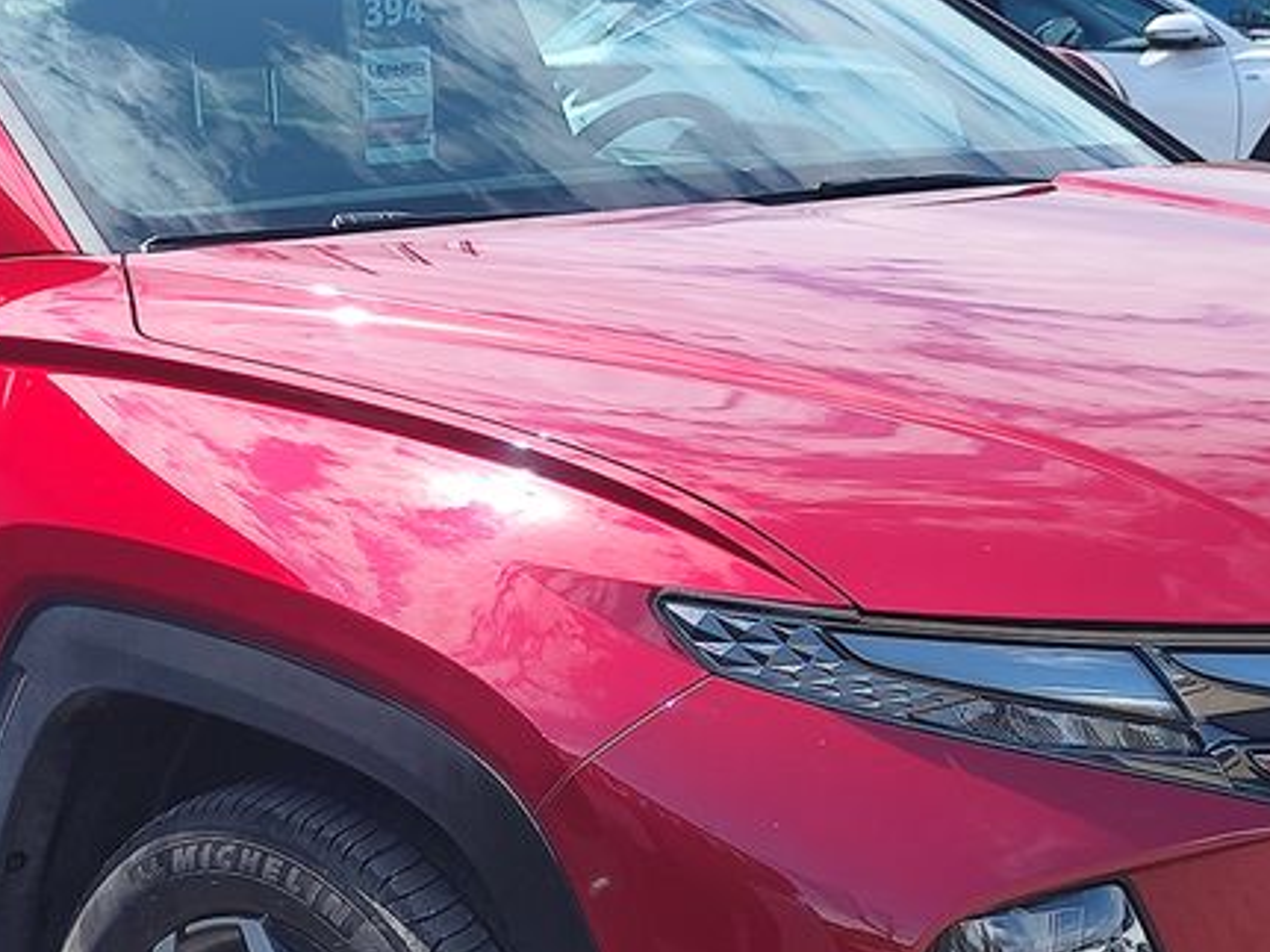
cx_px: 566
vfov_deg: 22.7
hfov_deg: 30.3
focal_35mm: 64
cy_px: 731
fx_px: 2347
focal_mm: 7.01
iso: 50
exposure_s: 1/835
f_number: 1.69
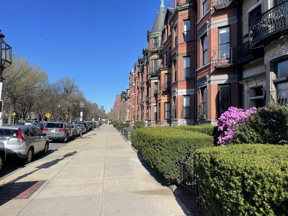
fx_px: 216
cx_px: 144
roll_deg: -0.3
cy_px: 108
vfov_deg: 53.1
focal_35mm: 26
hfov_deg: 67.3
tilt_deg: +3.0
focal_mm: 4.2
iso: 32
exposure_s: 1/2681
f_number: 1.6
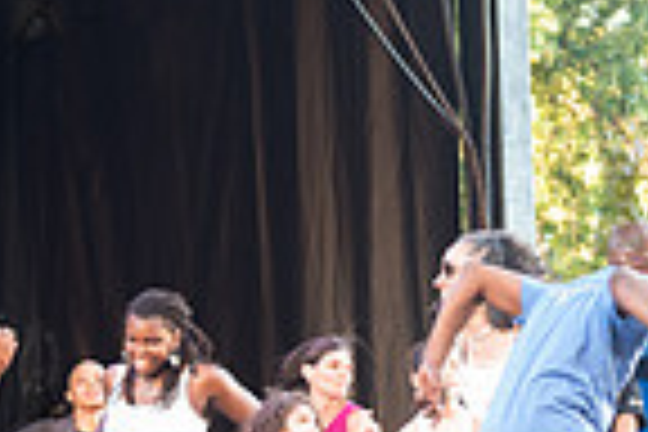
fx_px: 2754
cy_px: 394
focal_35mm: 153
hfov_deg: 13.3
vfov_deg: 8.9
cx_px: 36
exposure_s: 1/100
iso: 800
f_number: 2.8
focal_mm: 38
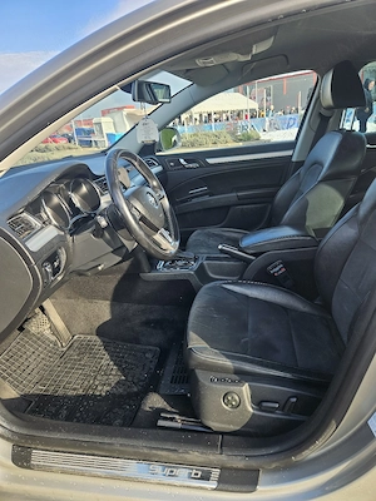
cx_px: 188
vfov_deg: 73.9
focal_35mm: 23
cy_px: 250
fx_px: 333
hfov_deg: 58.9
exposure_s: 1/217
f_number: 1.8
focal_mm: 5.4
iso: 25
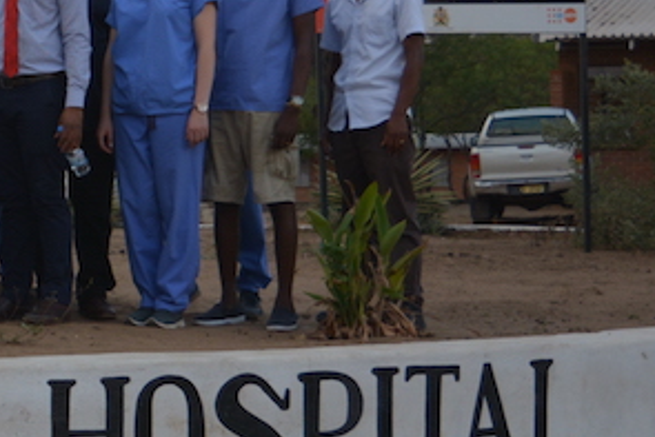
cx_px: -195
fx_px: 2275
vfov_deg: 10.9
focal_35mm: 125
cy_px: -12
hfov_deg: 15.6
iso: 280
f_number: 4
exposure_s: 1/500
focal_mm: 24
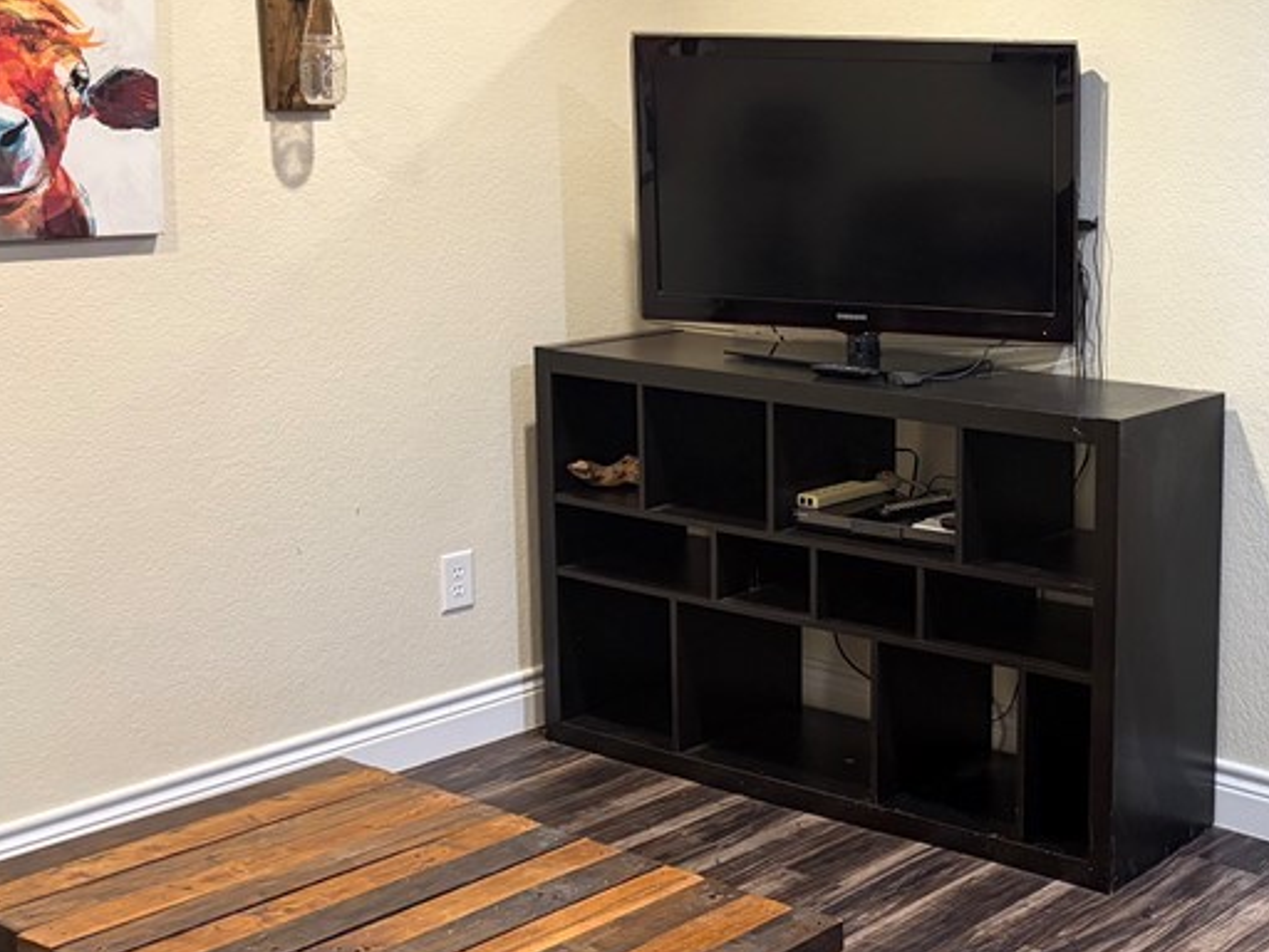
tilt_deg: -7.7
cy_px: 379
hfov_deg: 34.6
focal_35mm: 52
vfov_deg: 28.0
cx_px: 1160
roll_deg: -0.7
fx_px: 1906
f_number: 1.6
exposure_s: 1/60
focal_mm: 5.96
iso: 250
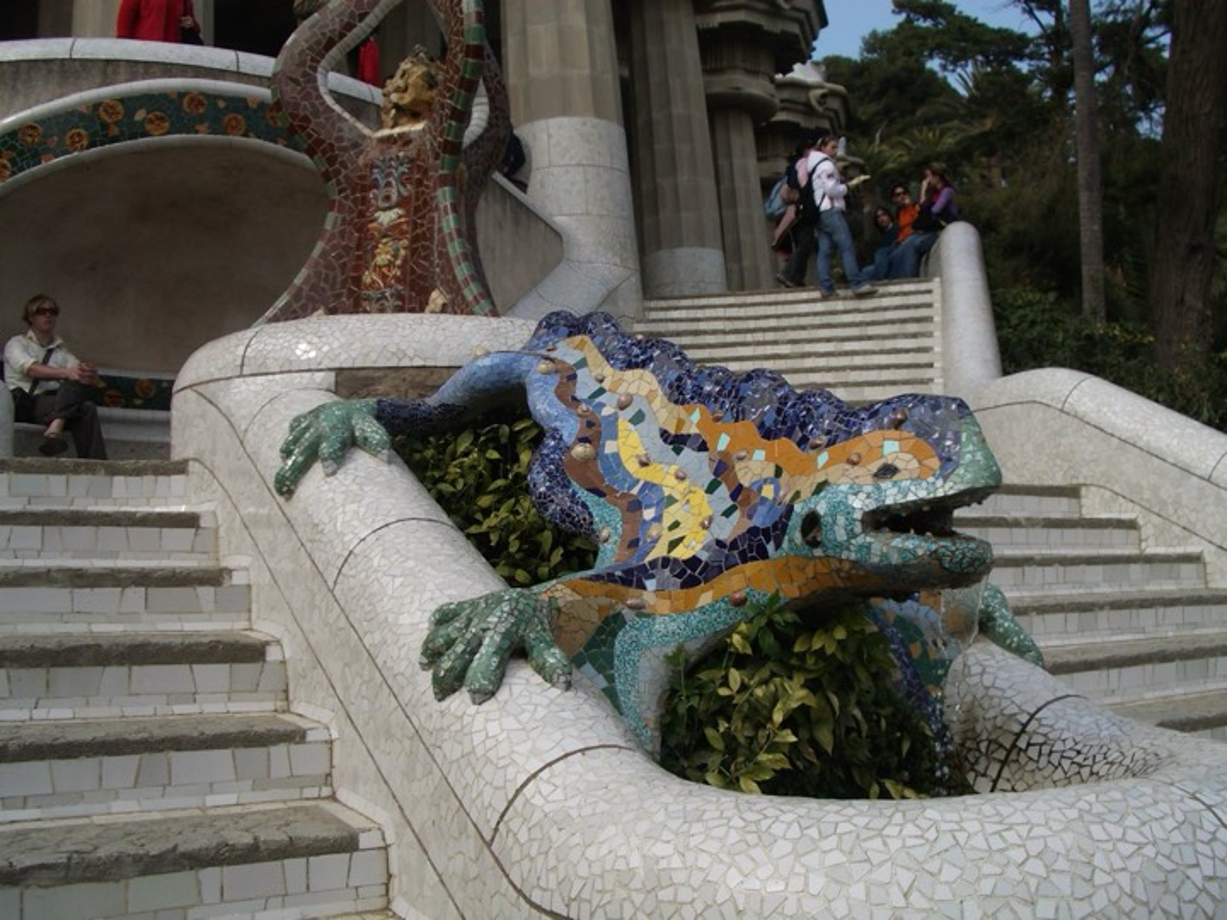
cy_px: 460
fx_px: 1241
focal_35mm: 35
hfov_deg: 52.6
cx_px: 614
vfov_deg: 40.7
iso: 80
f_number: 4.3
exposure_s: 1/400
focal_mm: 5.8
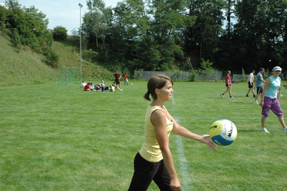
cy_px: 96
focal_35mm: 40
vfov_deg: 32.9
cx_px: 144
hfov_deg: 48.0
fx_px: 322
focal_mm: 27
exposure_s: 1/800
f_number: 14
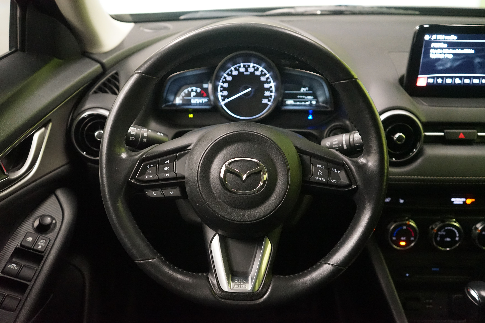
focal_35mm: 34
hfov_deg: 55.8
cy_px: 162
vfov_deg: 38.9
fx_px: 458
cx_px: 242
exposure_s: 1/40
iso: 6400
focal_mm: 34
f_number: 4
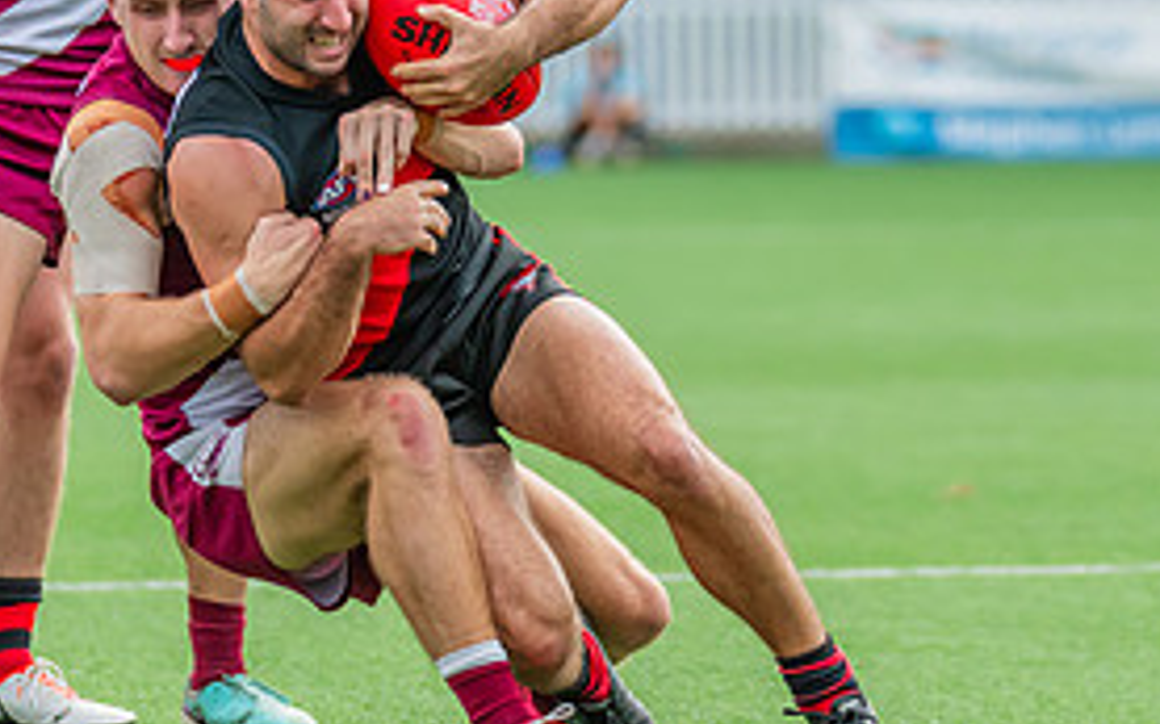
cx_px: 369
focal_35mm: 626
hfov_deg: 3.4
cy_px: 123
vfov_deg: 2.1
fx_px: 19786
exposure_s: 1/1250
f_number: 5
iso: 800
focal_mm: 240
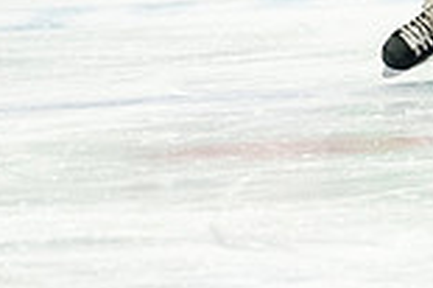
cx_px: 601
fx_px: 16088
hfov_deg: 1.5
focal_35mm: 1339
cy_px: -251
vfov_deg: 1.0
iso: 2000
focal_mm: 150
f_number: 2.8
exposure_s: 1/2000
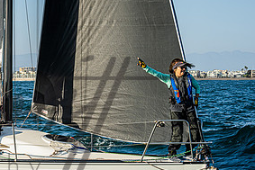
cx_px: 1
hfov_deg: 17.7
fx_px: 801
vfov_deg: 12.1
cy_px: 99
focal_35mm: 113
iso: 100
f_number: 5.6
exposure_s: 1/1000
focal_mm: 55
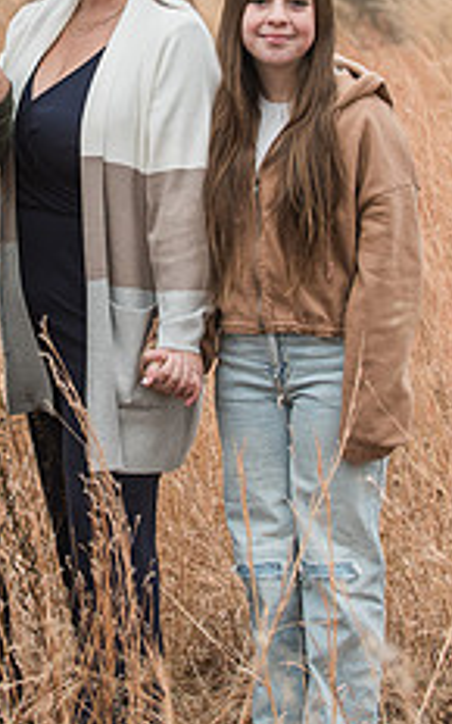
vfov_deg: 10.8
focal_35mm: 193
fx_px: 3804
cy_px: 112
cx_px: 75
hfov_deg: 6.8
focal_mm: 70
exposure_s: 1/320
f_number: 4
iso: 800
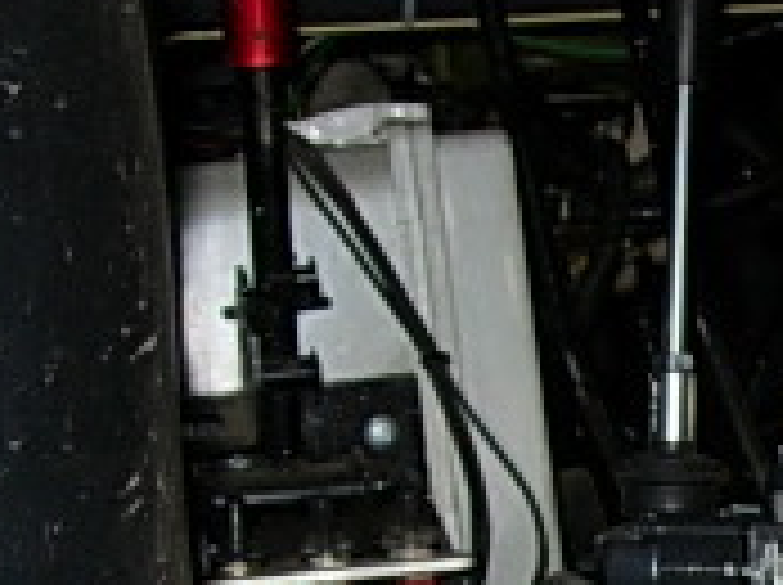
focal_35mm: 140
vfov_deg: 10.4
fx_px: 3162
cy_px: 724
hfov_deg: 13.5
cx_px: 1094
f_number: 2.8
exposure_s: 1/64
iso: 79
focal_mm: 7.8
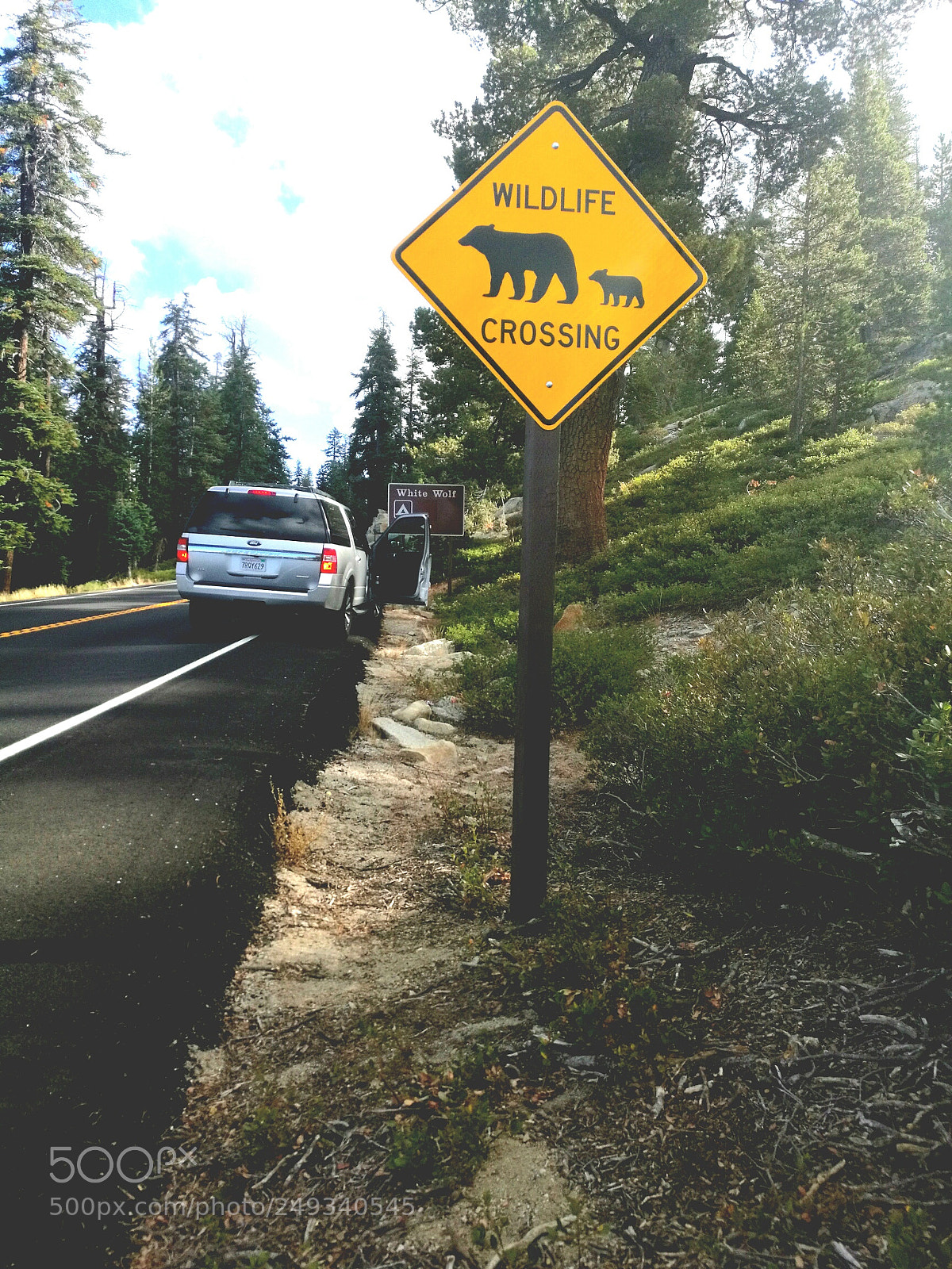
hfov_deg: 51.4
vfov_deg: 65.3
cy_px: 634
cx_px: 476
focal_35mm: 27
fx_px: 990
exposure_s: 1/632
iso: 50
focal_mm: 4.04
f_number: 2
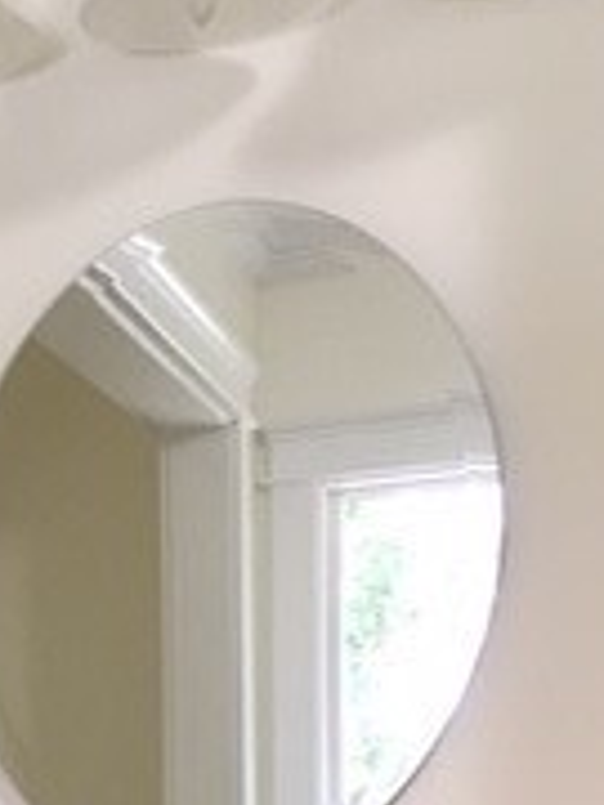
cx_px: -336
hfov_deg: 13.4
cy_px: 1239
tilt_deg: -3.1
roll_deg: +1.1
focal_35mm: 103
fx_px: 2396
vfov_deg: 17.1
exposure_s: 1/15
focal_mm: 4.15
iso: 50
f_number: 2.2
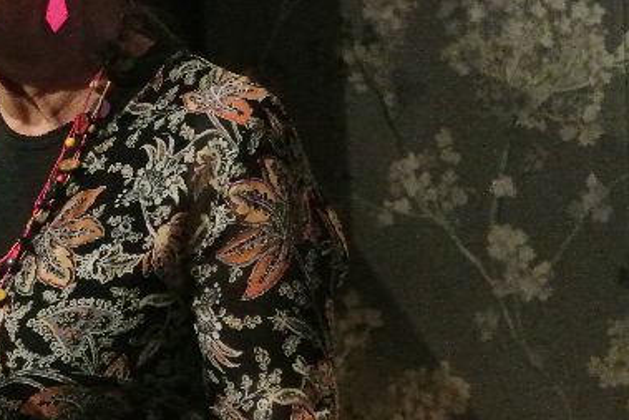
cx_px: 5
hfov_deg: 3.3
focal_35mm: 627
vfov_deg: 2.2
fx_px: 10959
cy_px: 149
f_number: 5.6
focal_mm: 110
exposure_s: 1/125
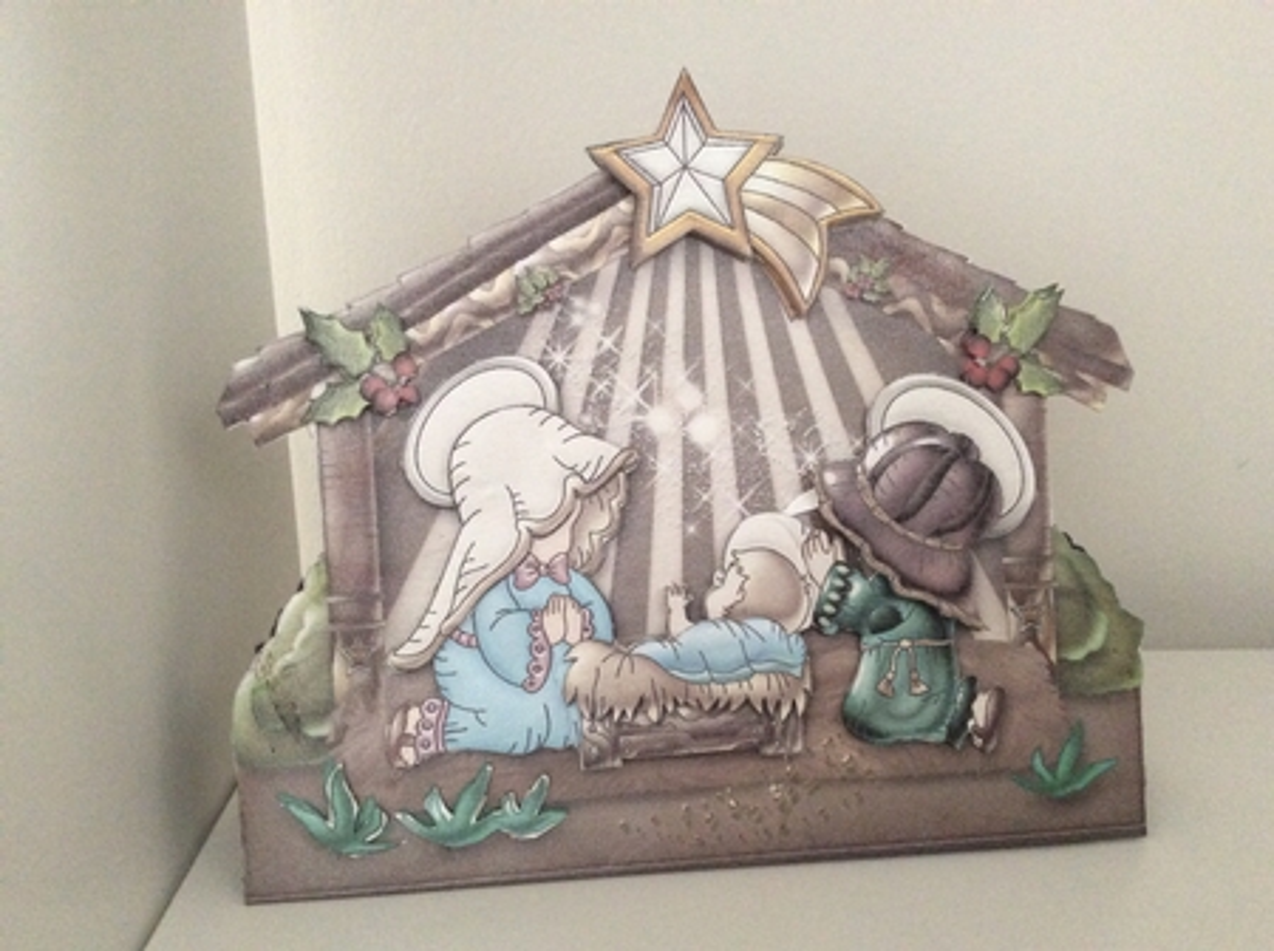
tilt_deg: -18.0
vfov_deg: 44.0
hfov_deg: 56.9
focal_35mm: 32
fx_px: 1176
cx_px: 637
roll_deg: +0.3
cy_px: 476
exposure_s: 1/20
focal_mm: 3.3
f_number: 2.4
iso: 320
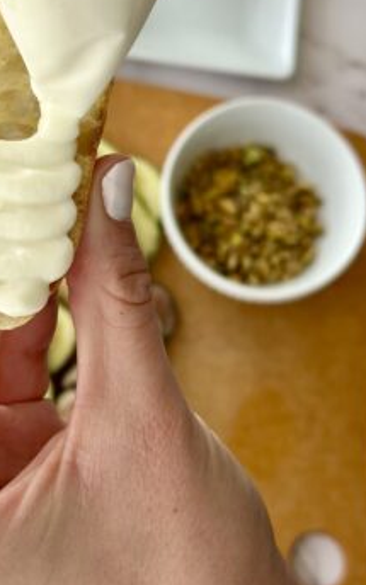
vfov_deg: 27.8
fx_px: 1181
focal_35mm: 74
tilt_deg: -72.5
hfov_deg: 17.5
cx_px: 96
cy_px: 291
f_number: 1.78
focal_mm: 6.86
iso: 100
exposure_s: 1/172
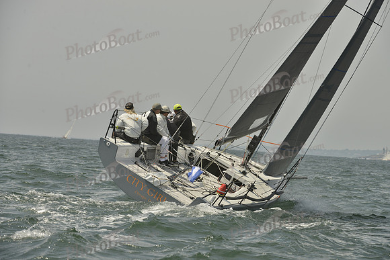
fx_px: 2167
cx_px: 195
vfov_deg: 6.9
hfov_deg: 10.3
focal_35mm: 200
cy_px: 130
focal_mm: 200
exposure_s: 1/1000
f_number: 9
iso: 280
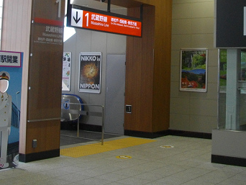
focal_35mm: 58
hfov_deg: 33.1
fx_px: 412
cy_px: 45
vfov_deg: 25.0
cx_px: 147
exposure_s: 1/125
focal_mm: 5.7
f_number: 2.9
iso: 179
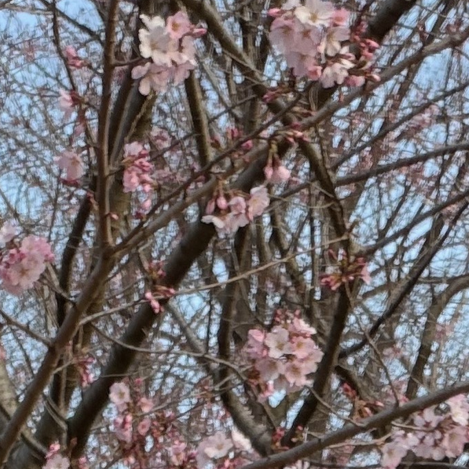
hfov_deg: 14.5
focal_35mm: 120
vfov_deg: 12.6
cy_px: 964
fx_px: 1839
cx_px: 241
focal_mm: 2.71
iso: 32
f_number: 1.9
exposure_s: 1/174
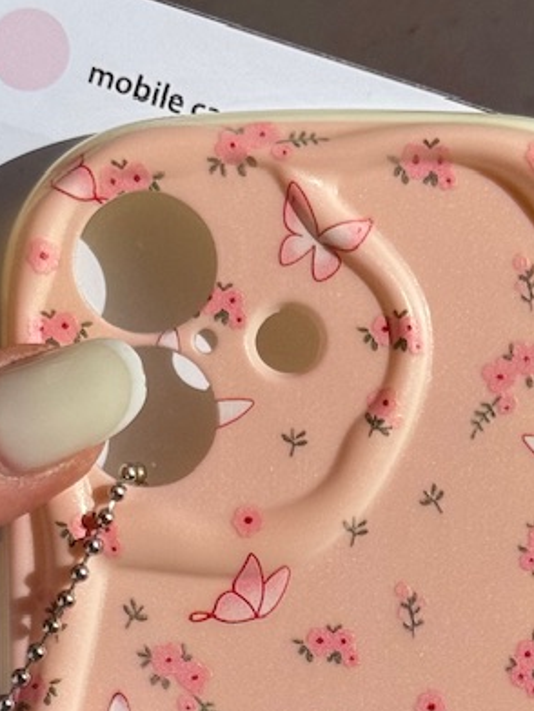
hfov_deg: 9.5
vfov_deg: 12.4
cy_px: 753
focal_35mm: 157
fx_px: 3224
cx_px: 280
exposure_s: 1/10526
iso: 64
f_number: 1.78
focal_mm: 6.76
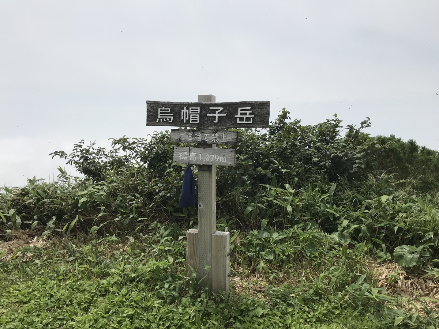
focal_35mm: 28
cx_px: 220
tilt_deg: -6.3
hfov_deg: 63.4
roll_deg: -1.0
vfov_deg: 49.7
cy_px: 164
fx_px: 355
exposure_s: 1/4808
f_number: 1.8
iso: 20
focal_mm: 3.99
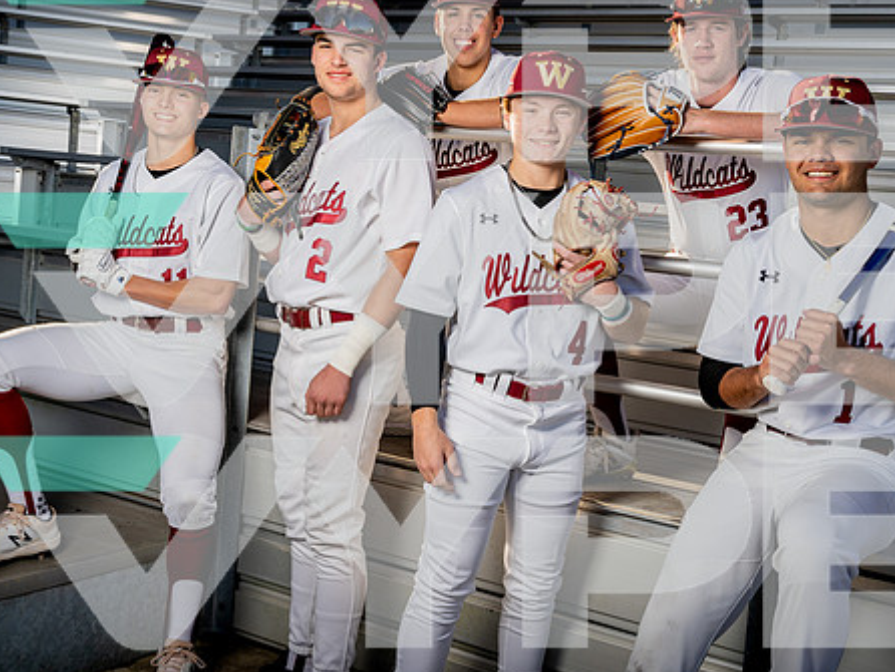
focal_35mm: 45
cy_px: 300
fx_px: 1164
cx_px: 490
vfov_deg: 32.2
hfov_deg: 42.0
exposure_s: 1/250
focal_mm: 36
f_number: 9
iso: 125
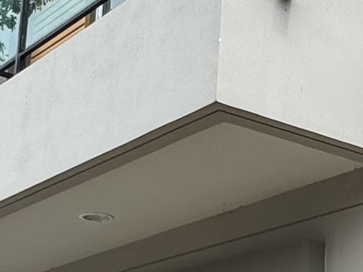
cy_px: 268
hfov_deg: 19.4
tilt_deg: +14.0
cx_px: 310
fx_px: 1049
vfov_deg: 14.6
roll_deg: -1.9
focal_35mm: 100
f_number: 2.2
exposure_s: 1/993
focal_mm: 2.22
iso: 50
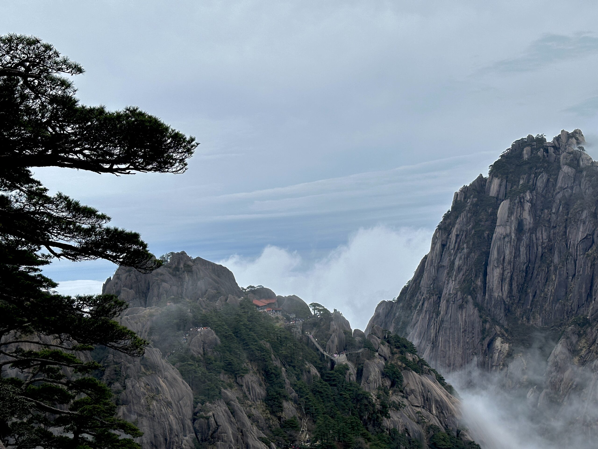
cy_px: 224
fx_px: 829
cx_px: 299
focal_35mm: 48
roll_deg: +4.0
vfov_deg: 30.3
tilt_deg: +3.2
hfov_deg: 39.7
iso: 64
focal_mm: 6.86
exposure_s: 1/10870
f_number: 1.78
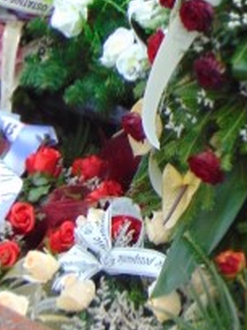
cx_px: 287
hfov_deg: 11.0
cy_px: -18
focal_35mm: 132
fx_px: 1256
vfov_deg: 14.6
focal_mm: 7.6
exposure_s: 1/30
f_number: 3.3
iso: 100
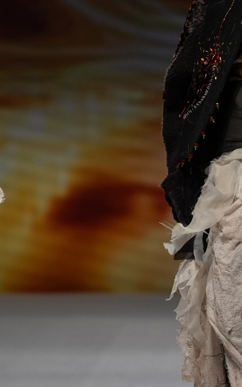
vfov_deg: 2.6
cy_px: 132
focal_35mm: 809
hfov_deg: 1.6
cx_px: 94
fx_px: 8537
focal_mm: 200
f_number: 2.8
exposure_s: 1/400
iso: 200
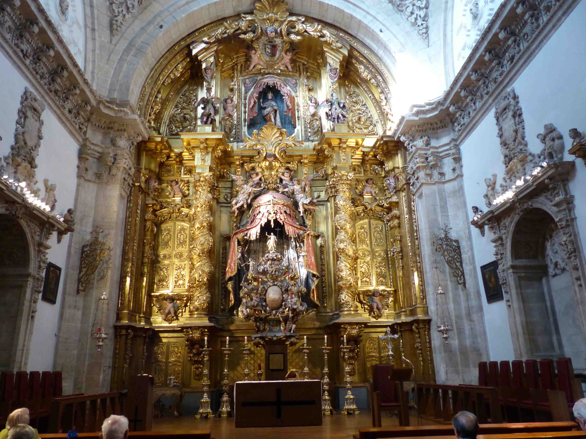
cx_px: 293
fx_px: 440
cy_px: 220
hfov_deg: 67.3
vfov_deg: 53.1
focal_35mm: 26
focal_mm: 4.5
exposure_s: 1/40
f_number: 2.8
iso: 400
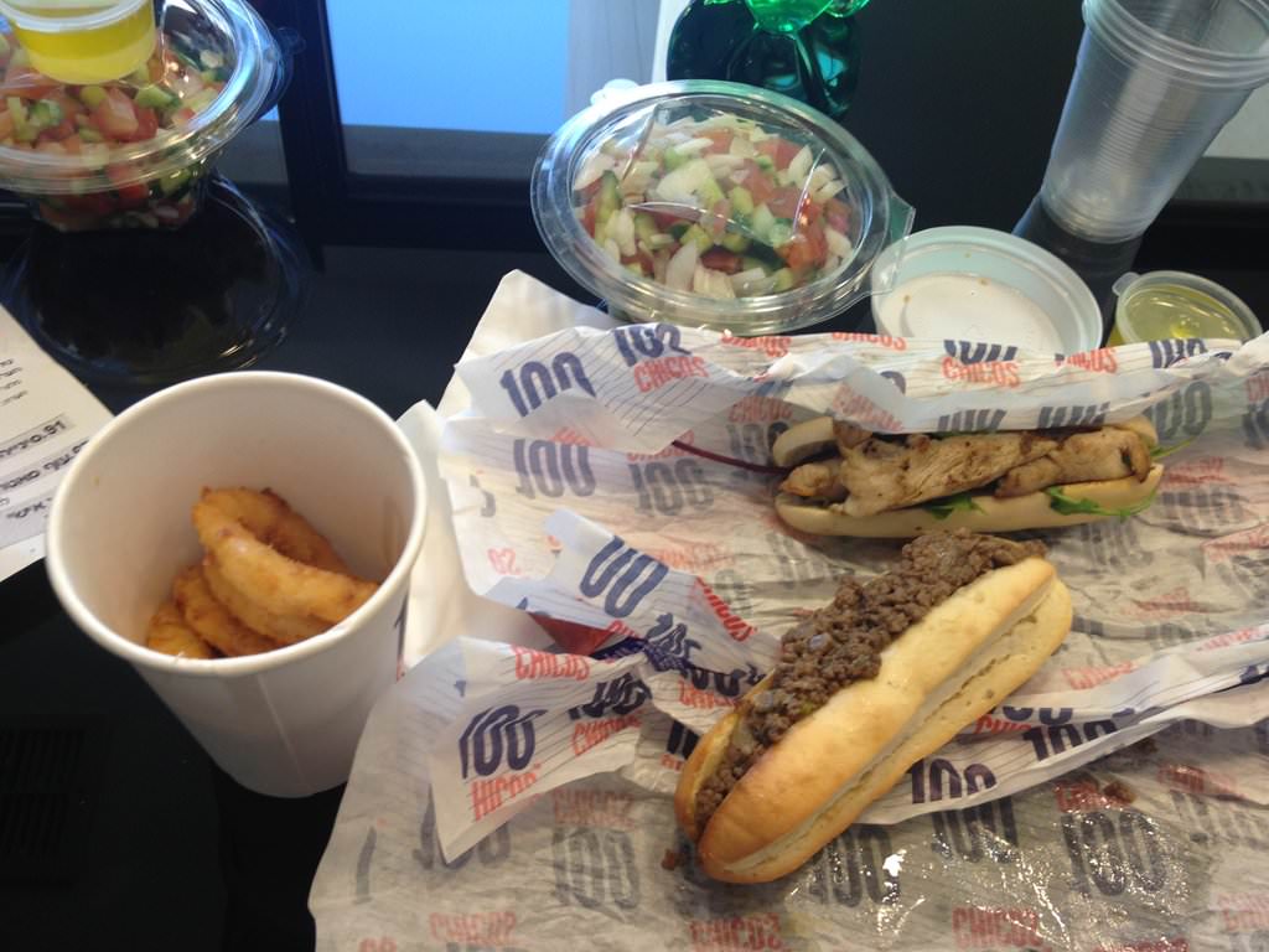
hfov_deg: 52.6
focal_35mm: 35
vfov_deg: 40.7
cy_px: 476
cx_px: 634
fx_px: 1283
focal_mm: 4.28
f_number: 2.4
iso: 50
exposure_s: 1/30
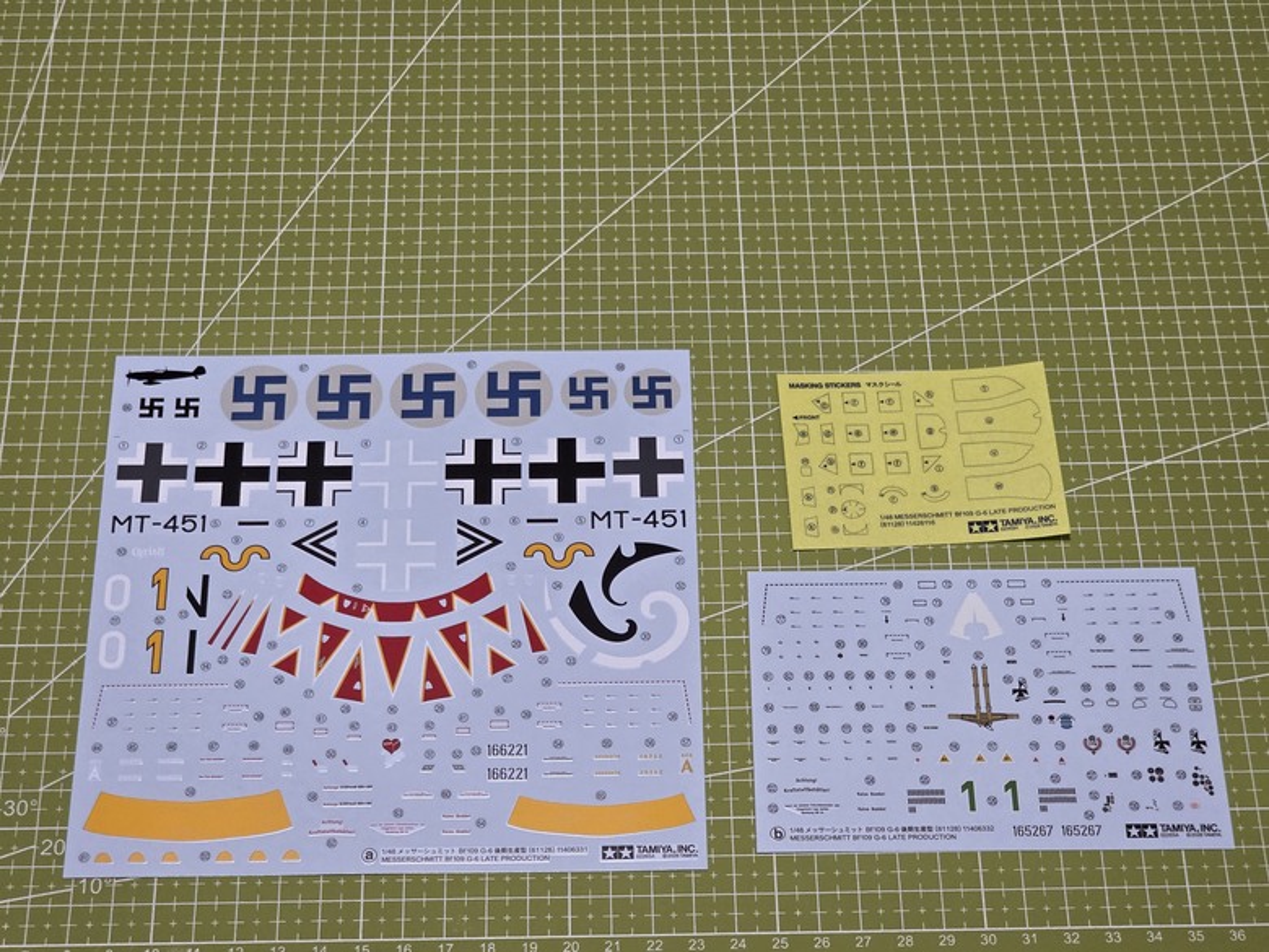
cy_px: 476
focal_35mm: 69
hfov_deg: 28.2
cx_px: 634
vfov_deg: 21.3
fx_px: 2529
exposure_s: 1/120
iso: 250
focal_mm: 7.9
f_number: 2.4
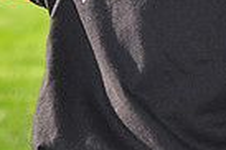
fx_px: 2702
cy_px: -149
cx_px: 201
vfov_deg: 3.2
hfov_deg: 4.8
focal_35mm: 431
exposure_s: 1/640
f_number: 4.5
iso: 200
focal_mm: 68
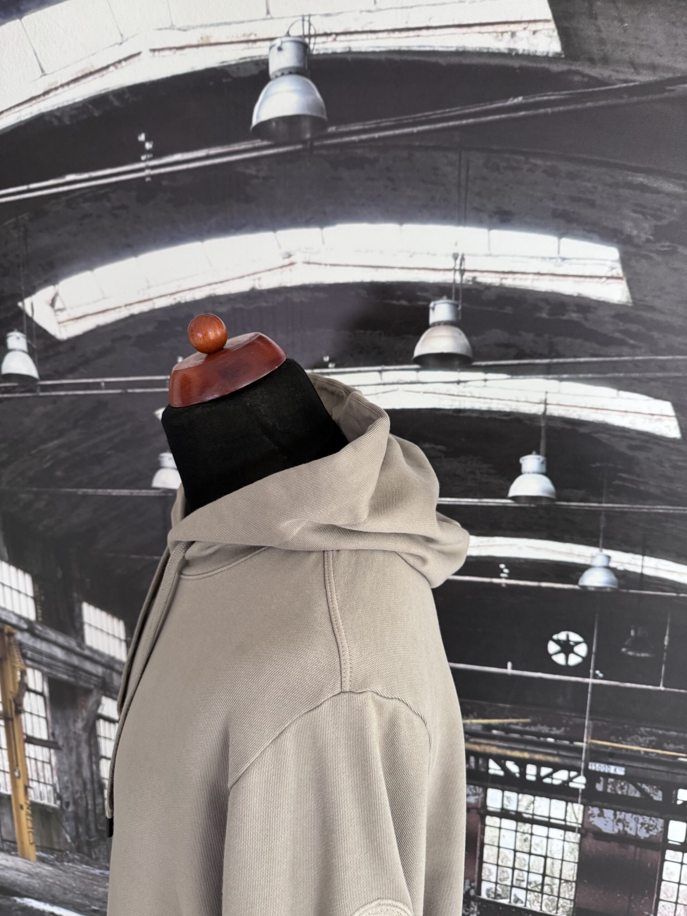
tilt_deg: -13.6
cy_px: 458
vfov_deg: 71.6
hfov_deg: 56.8
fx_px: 635
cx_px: 344
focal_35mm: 24
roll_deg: +0.9
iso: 200
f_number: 1.78
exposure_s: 1/92
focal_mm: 6.76
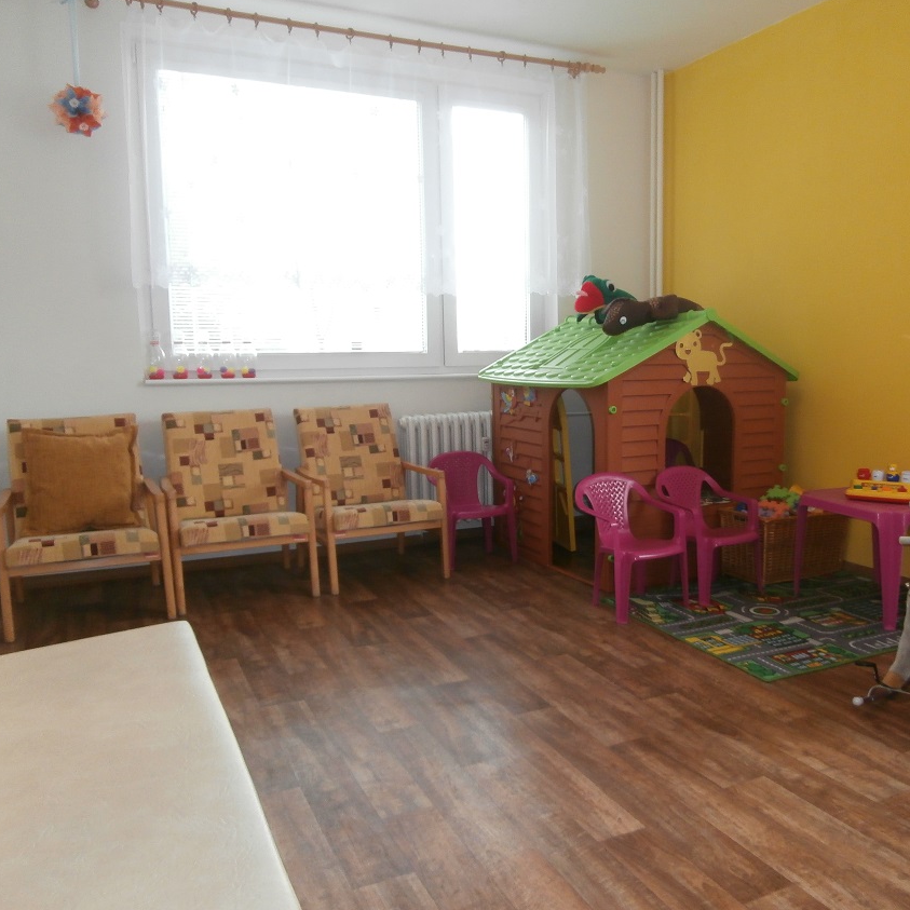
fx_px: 863
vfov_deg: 55.6
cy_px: 461
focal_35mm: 29
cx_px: 565
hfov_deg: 55.0
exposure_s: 1/30
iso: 200
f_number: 3
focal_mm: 4.2
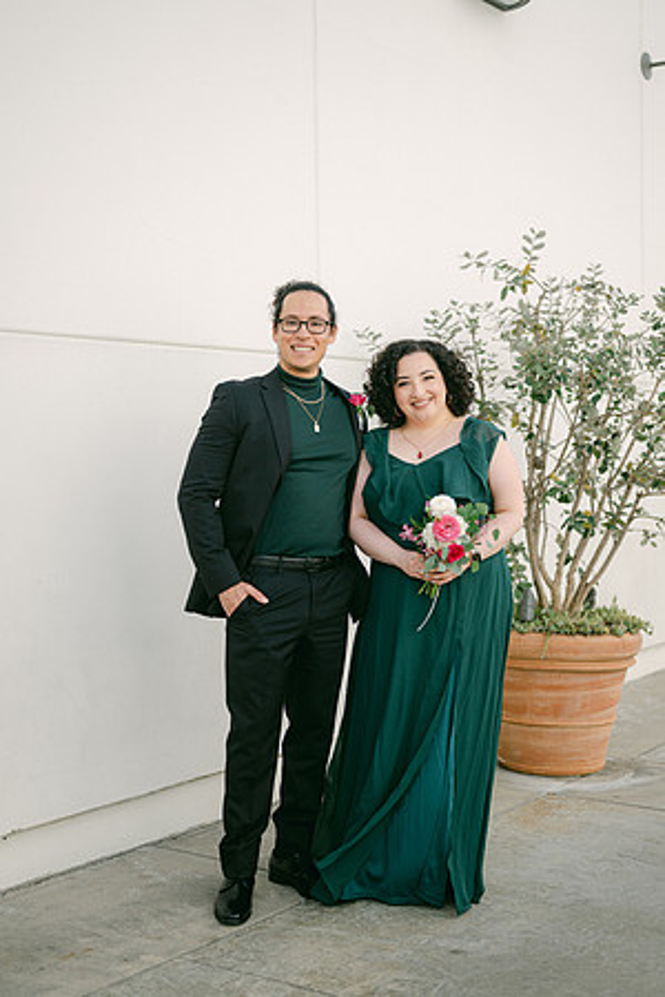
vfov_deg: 39.6
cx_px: 332
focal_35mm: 50
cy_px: 498
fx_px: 1385
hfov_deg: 27.0
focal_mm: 50
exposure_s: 1/3200
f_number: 1.8
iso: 80
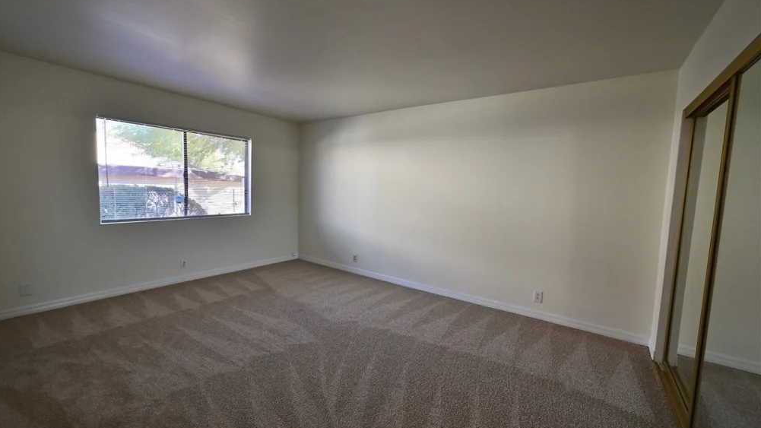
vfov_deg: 70.5
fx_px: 303
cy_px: 212
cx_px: 373
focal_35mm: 15
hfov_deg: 103.0
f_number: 13
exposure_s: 1/60
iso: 1250
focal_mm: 14
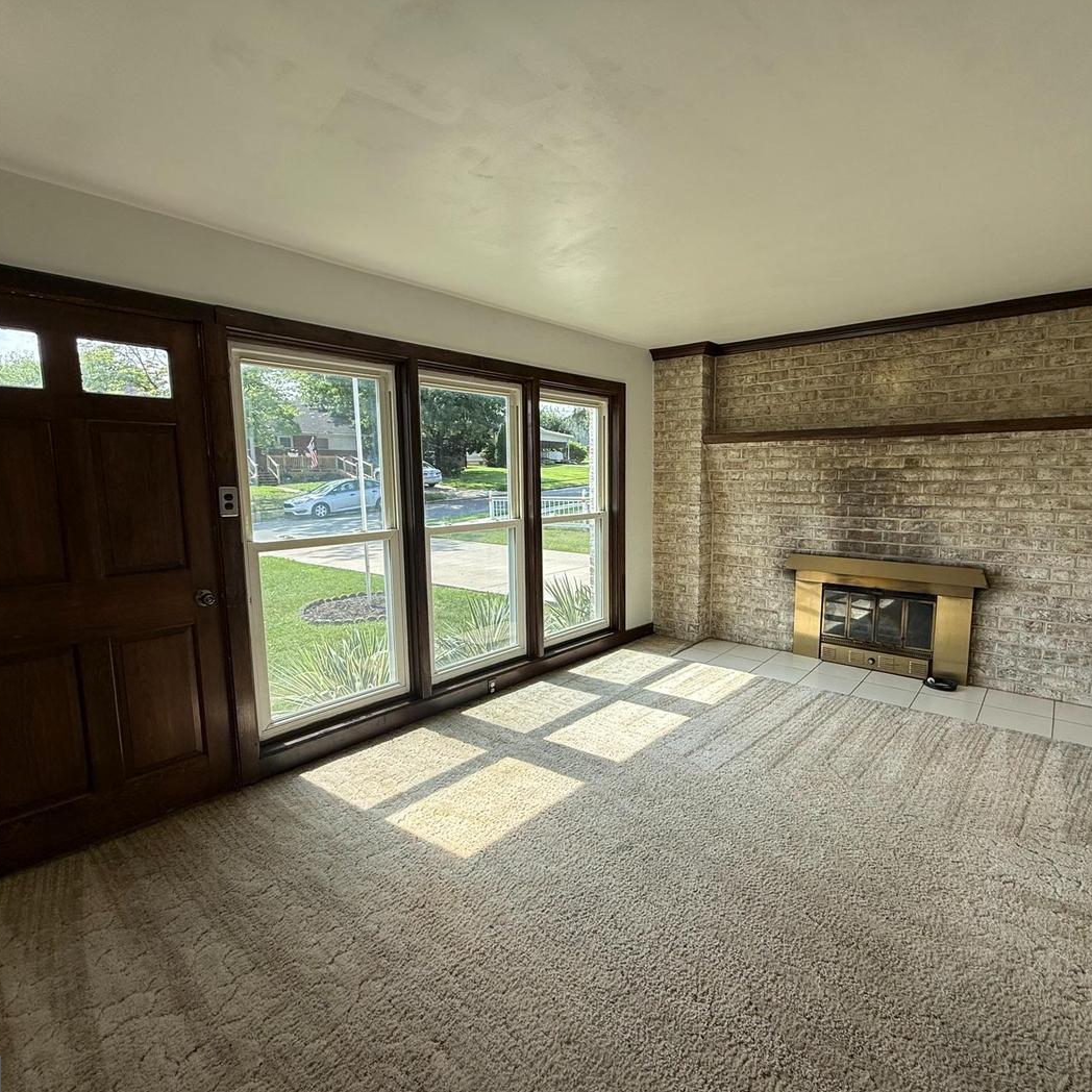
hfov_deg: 83.9
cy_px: 553
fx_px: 607
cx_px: 568
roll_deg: +1.3
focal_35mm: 17
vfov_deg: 84.0
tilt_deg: -7.3
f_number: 2.2
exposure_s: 1/472
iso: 50
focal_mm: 2.22
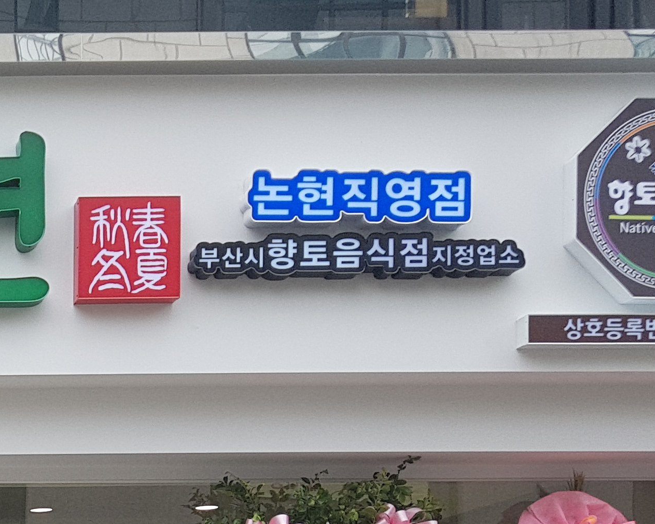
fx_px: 1571
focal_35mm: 81
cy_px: 758
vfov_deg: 17.3
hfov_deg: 20.7
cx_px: -276
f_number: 1.7
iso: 40
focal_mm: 4.2
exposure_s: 1/624
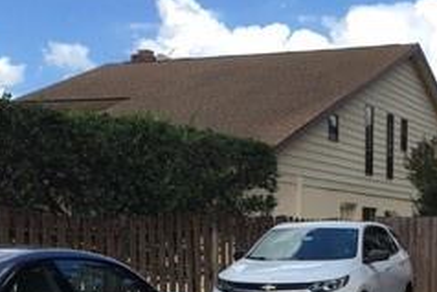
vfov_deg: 15.8
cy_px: 404
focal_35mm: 81
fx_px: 984
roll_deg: -0.8
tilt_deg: -6.6
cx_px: 336
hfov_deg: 24.7
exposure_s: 1/1148
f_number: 2.2
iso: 25
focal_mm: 4.15
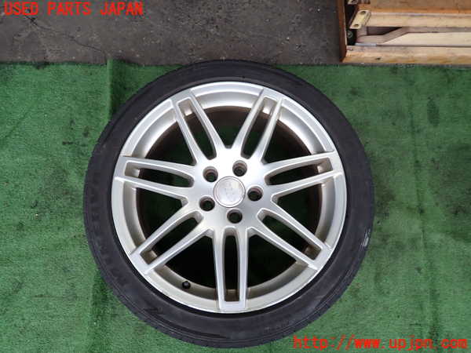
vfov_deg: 54.9
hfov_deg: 69.4
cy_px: 176
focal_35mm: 25
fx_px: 340
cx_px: 236
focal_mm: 4.5
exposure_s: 1/125
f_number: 2
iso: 160
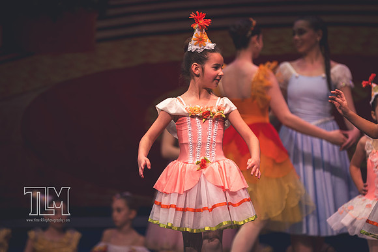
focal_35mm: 300
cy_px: 126
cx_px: 189
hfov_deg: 6.9
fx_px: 3152
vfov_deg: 4.6
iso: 200
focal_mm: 200
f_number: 2.8
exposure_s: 1/250
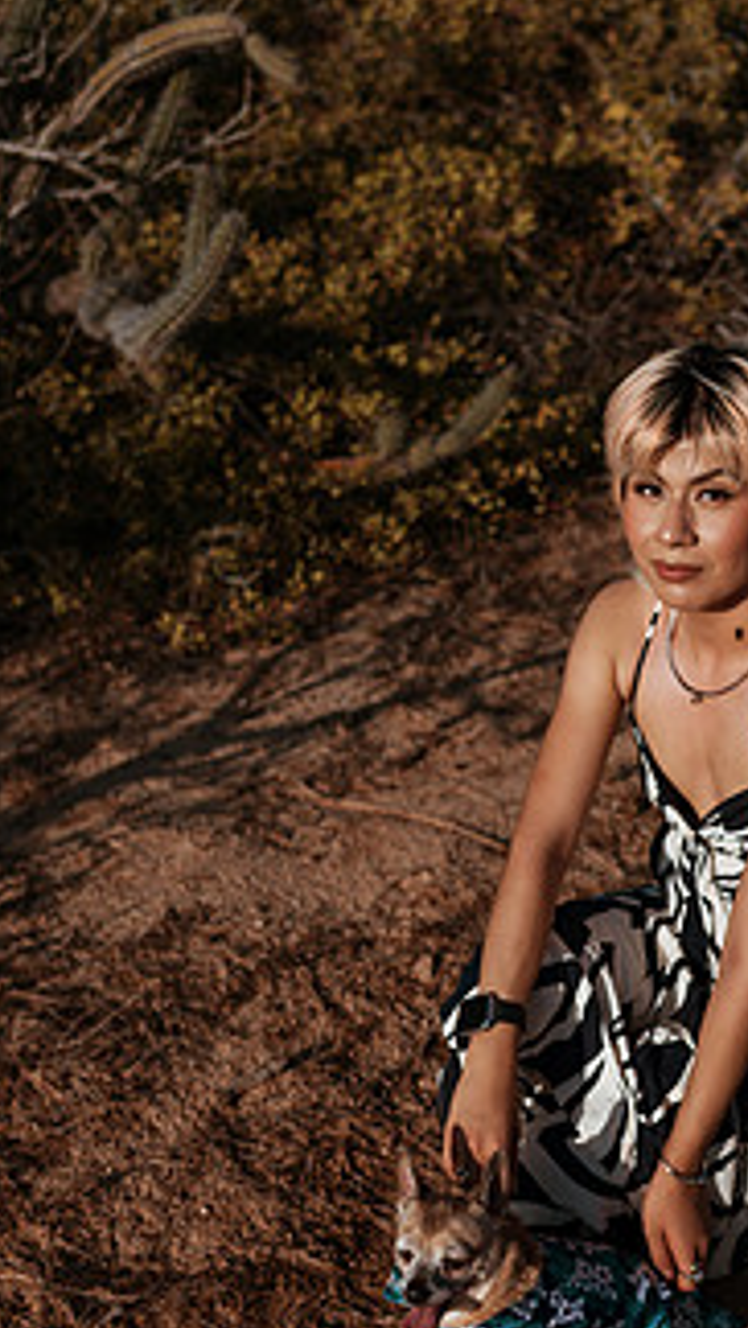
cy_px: 785
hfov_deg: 23.3
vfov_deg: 40.4
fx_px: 1796
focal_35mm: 51
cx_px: 563
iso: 100
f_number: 2.5
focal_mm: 35
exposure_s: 1/5000
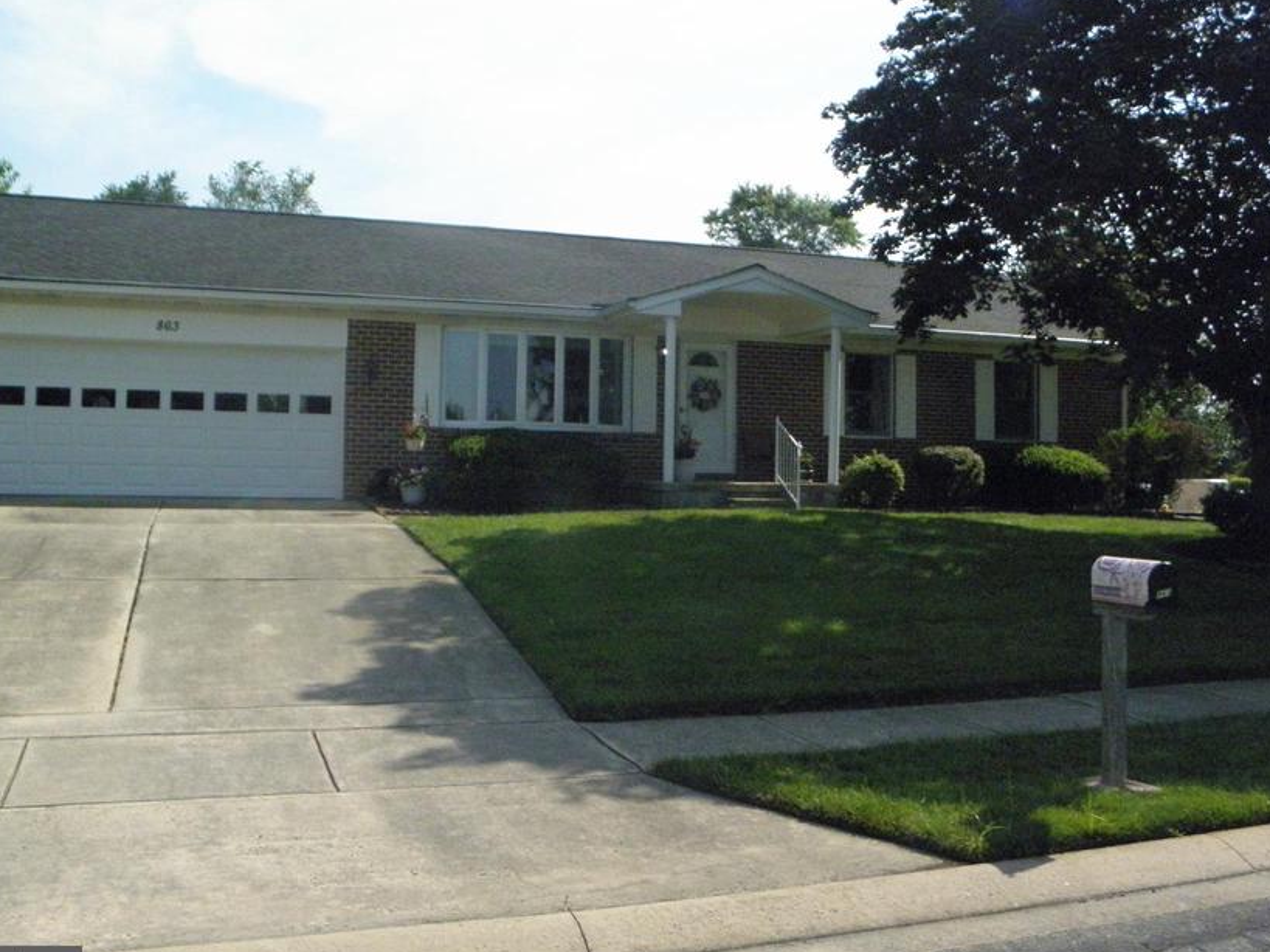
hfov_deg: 52.6
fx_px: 1284
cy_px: 414
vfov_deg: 40.6
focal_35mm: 35
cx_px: 682
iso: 400
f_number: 7
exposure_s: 1/1000
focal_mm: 5
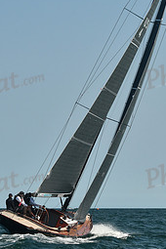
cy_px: 27
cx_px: 95
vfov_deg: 12.8
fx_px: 1100
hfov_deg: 8.6
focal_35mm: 159
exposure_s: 1/640
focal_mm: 70
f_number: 8
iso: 320
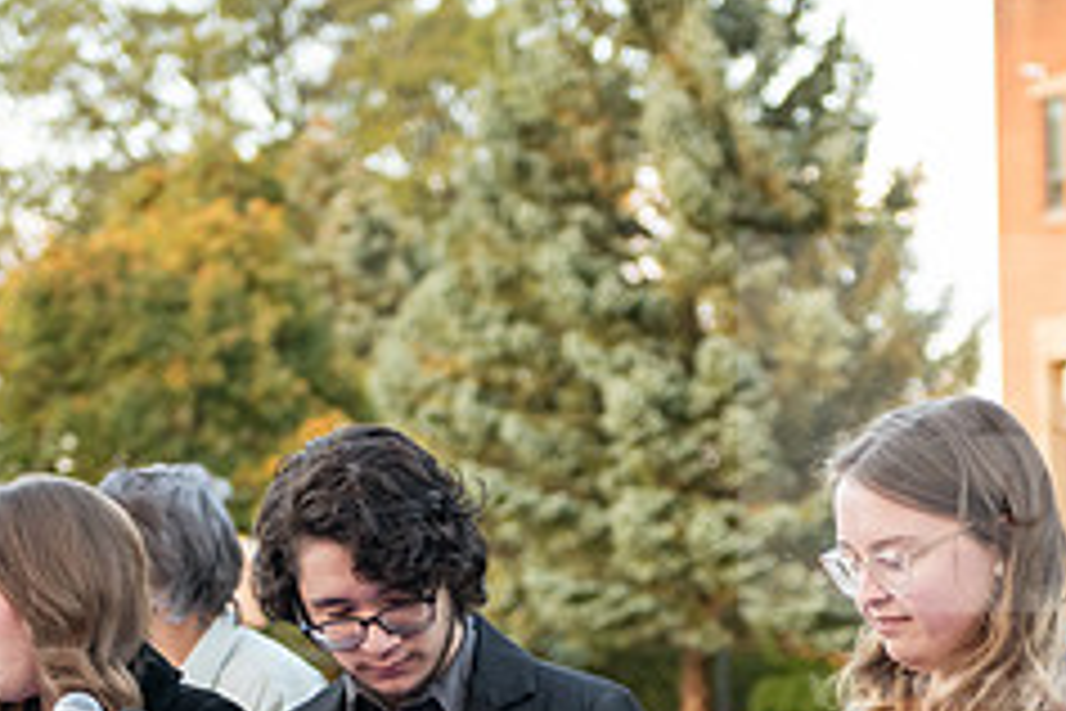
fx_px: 3760
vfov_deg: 10.7
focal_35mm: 127
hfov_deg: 16.1
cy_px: 781
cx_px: 603
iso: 1000
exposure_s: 1/320
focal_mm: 52
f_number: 2.8
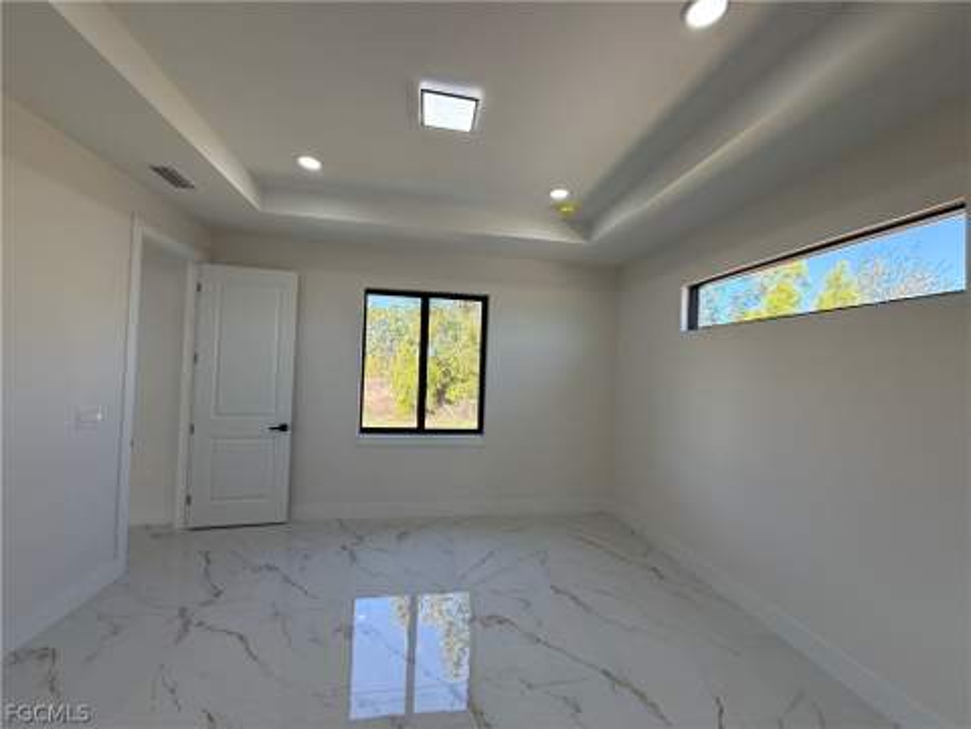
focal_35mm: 14
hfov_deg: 102.1
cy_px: 364
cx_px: 486
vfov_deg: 85.7
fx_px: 393
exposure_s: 1/217
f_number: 2.2
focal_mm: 2.22
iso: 64
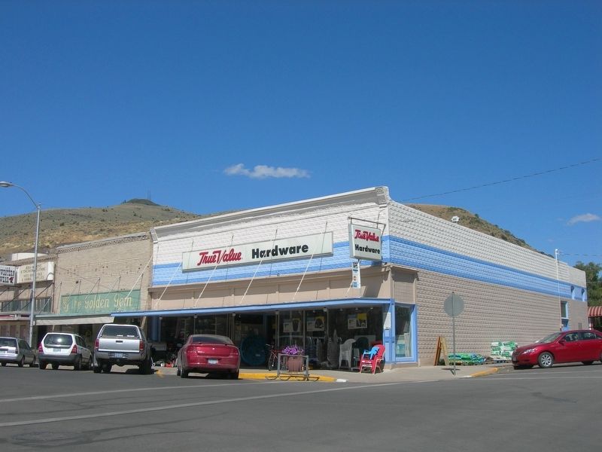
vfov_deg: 37.7
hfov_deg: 49.0
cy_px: 226
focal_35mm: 38
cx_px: 301
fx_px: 661
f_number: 4.8
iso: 50
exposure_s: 1/720
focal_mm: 7.8
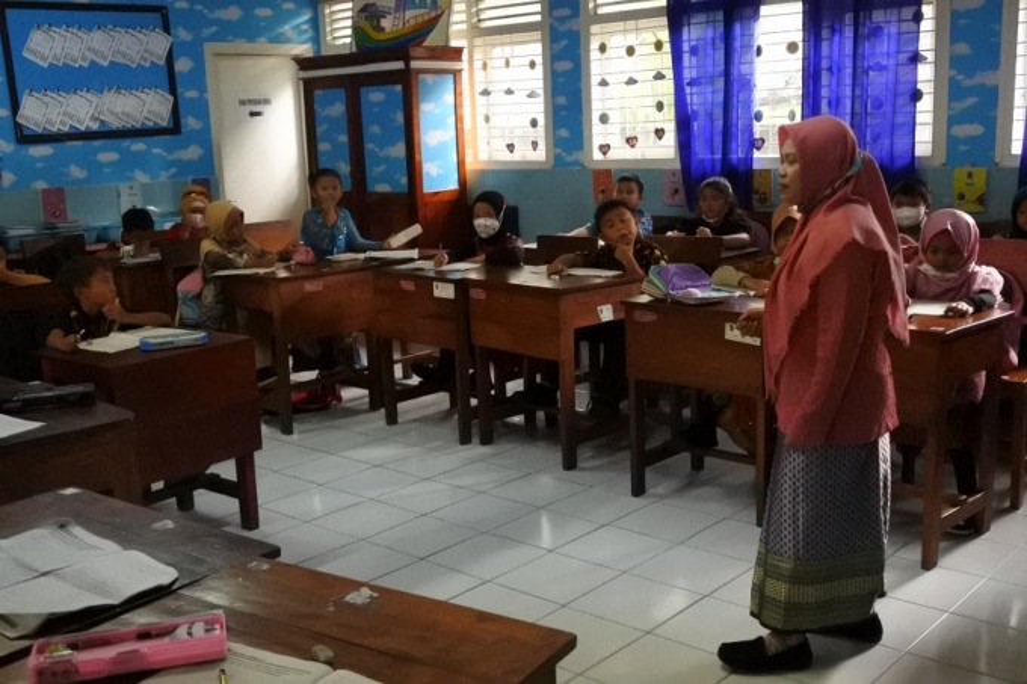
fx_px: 1084
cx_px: 514
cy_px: 342
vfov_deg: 35.0
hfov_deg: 50.7
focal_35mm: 38
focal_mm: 14.3
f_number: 4
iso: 6400
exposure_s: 1/200
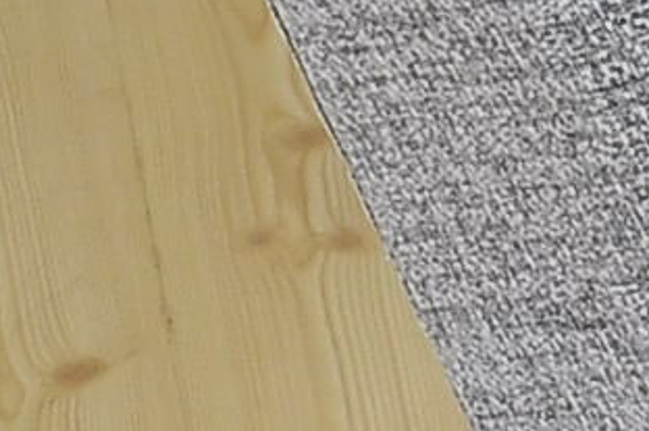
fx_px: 6488
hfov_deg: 5.5
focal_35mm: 360
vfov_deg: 3.7
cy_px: 1114
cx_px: 1772
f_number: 4.5
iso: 400
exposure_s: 1/125
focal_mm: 35
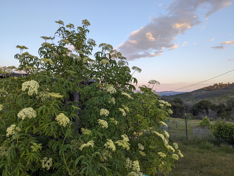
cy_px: 88
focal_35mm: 24
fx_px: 162
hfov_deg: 71.5
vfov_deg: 56.9
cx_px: 117
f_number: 1.85
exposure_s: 1/216
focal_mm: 6.81
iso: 52
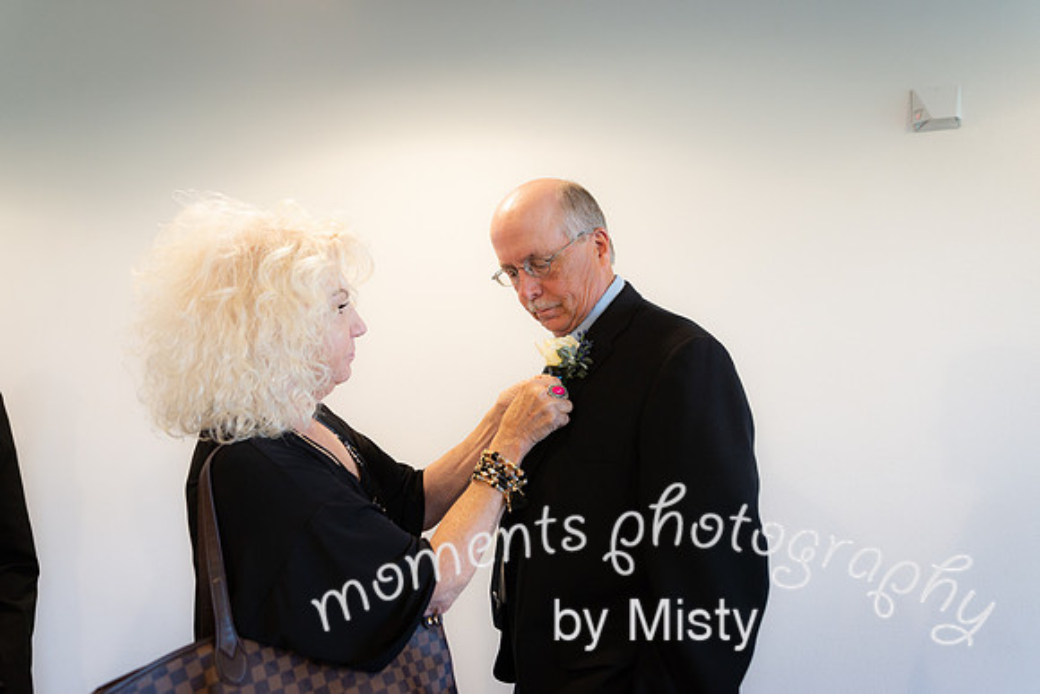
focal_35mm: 24
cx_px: 520
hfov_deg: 73.7
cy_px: 347
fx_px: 693
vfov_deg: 53.2
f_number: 3.2
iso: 500
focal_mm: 24
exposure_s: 1/125
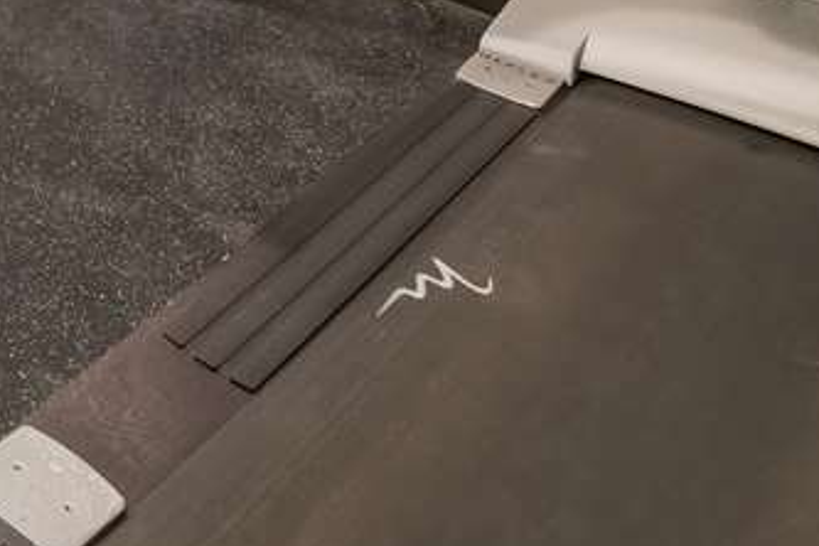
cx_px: -290
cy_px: -593
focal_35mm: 54
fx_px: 1228
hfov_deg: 28.8
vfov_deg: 17.1
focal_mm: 12
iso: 640
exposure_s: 1/3
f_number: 8
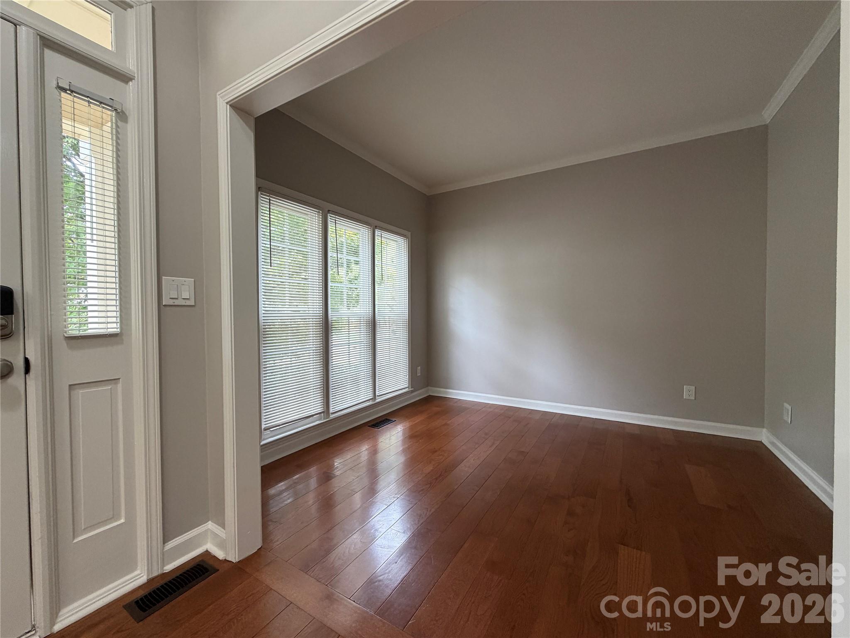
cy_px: 319
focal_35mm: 14
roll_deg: +0.9
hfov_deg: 102.1
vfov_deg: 85.7
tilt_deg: -1.4
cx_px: 425
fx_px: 344
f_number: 2.2
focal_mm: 2.22
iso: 250
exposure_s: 1/60
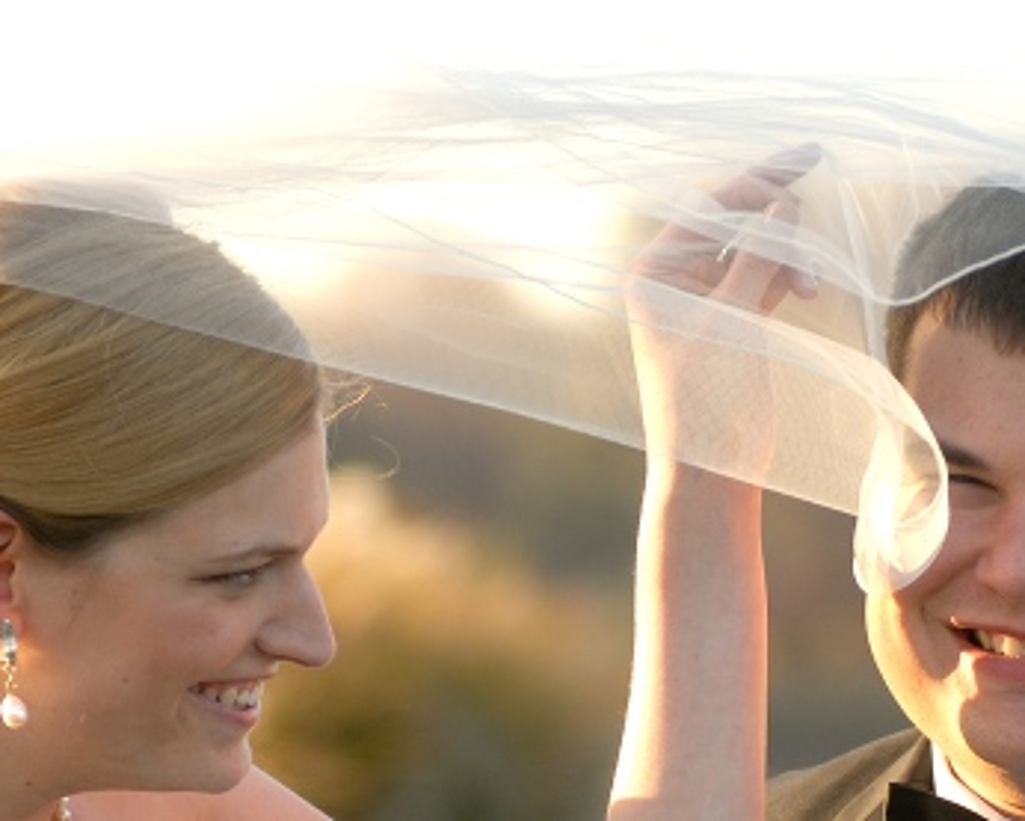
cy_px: 658
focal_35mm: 313
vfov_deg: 4.9
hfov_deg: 6.2
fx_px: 9498
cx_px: 699
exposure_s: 1/320
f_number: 4.5
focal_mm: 100
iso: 100
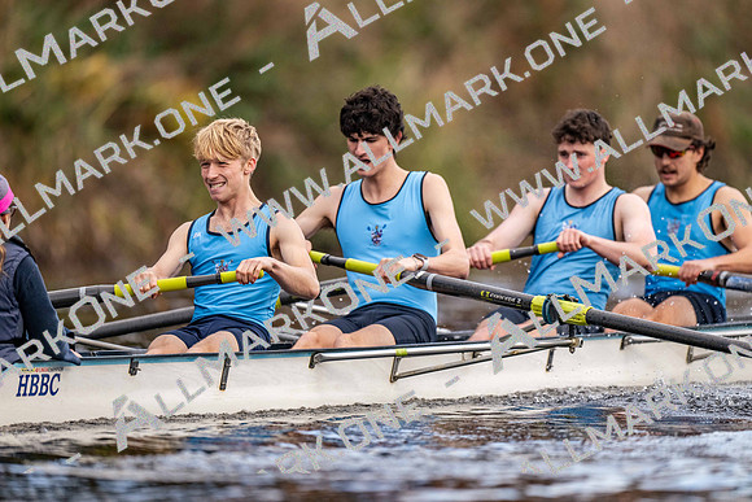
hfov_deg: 3.4
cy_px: 251
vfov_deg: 2.3
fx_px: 12536
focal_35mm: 600
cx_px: 376
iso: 1600
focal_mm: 600
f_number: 4
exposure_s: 1/2500
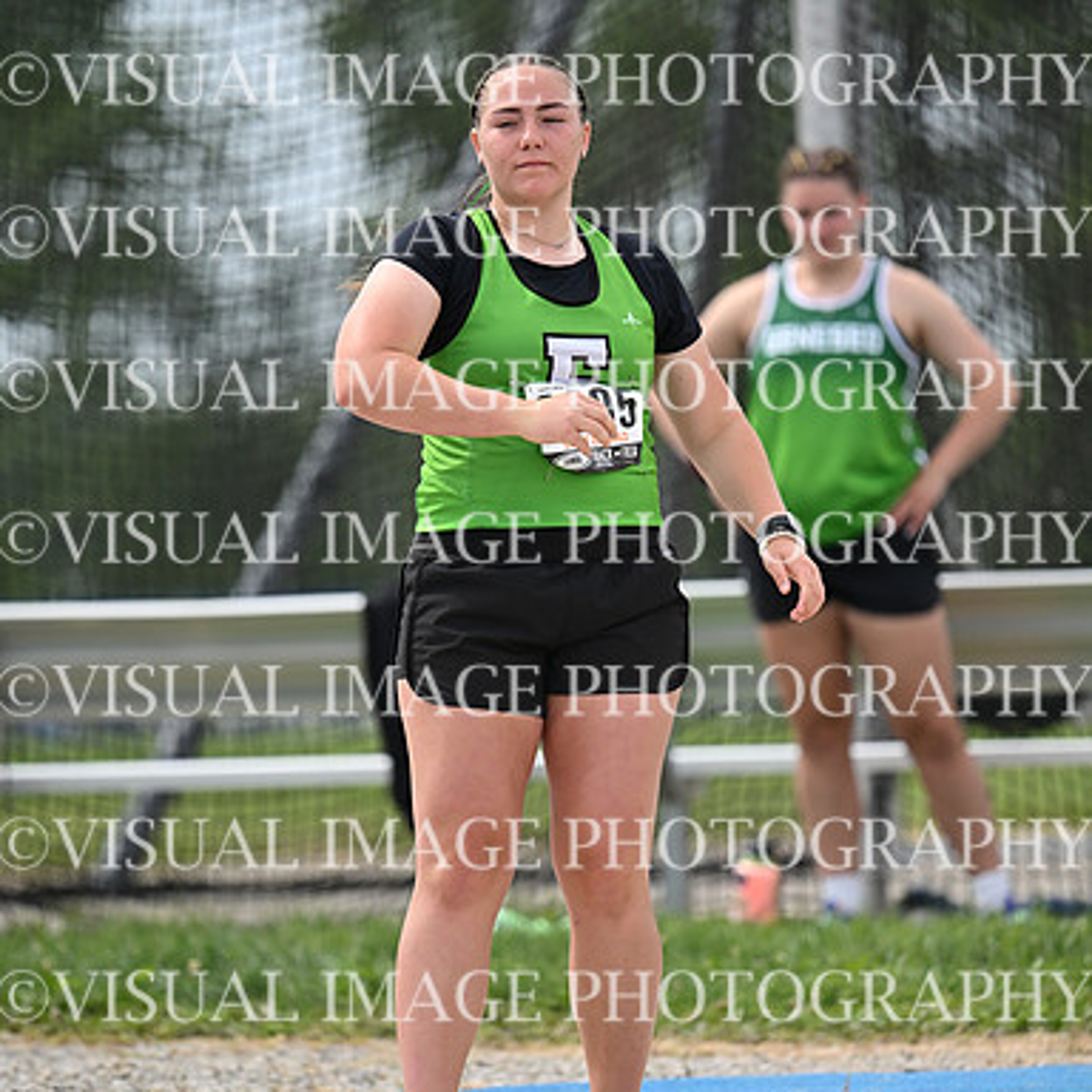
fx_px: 18309
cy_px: 614
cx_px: 545
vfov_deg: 3.4
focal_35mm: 513
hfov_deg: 3.4
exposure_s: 1/2500
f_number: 4.5
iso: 500
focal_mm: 400
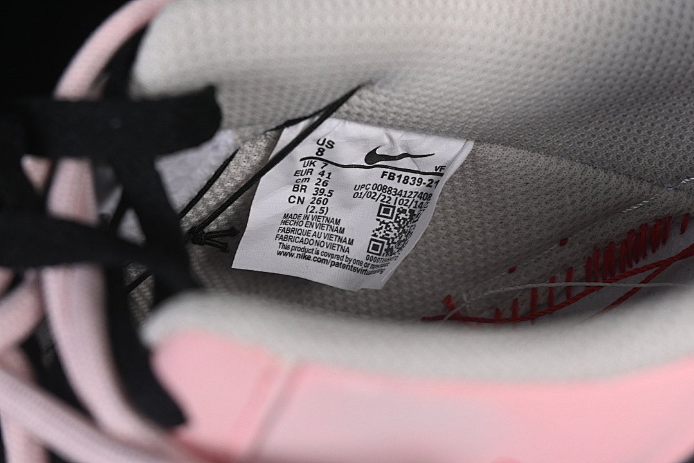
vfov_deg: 18.2
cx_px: 347
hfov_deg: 27.0
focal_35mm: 75
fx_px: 1446
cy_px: 232
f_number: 7.1
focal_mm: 50
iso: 160
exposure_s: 1/80
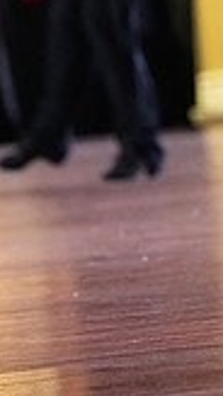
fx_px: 7602
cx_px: 345
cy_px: -163
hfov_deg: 1.7
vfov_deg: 3.0
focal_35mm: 725
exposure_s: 1/400
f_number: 5
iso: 10000
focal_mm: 195
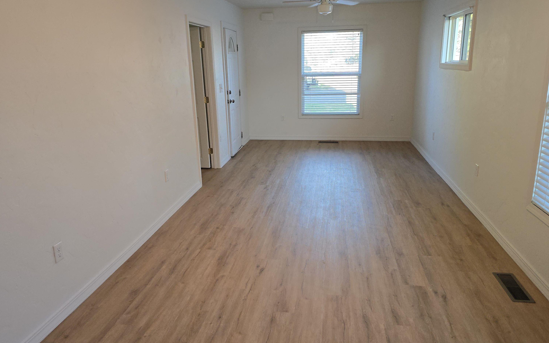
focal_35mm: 25
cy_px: 157
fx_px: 374
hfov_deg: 72.5
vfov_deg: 49.2
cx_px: 271
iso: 160
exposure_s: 1/120
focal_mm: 6.3
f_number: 1.7
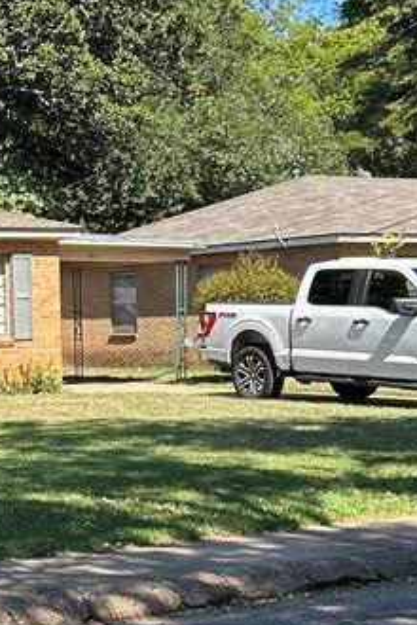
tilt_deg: -1.0
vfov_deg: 24.2
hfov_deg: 15.2
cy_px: 348
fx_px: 1459
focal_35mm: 84
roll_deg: +1.8
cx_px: -180
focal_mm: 5.7
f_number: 1.5
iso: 50
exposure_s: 1/1808
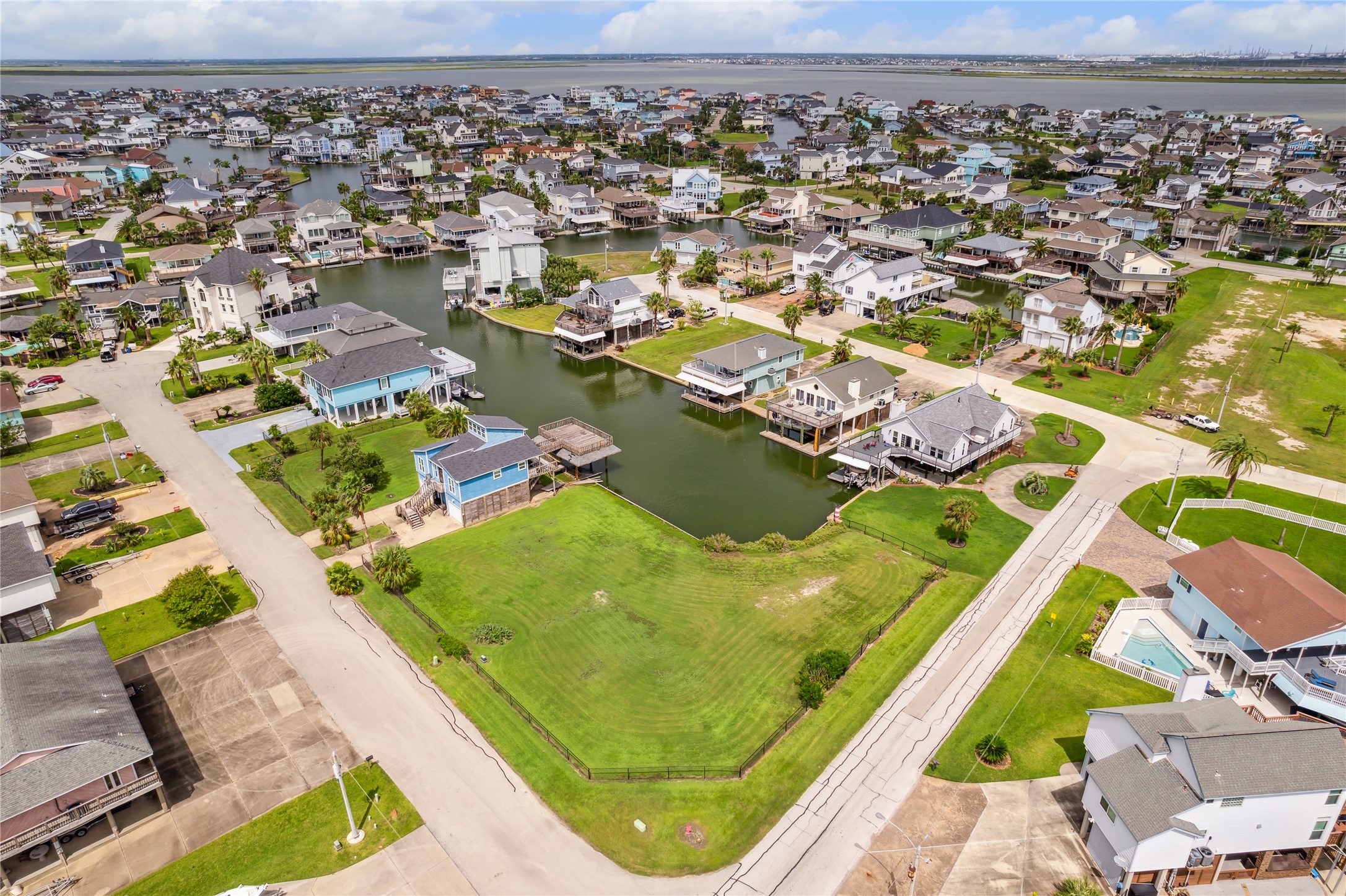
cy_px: 448
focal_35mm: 22
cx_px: 673
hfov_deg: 78.6
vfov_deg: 57.2
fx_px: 822
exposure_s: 1/6000
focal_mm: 8.4
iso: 140
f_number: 2.8
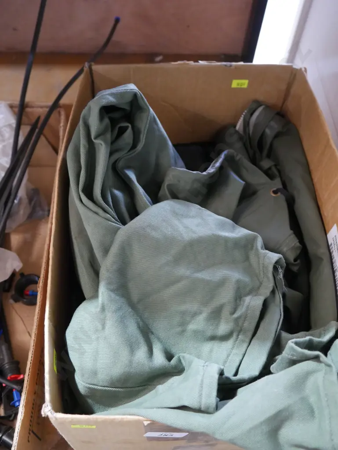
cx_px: 169
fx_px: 494
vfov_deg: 49.0
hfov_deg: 37.8
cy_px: 225
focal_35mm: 38
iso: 3200
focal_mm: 19
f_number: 4.1
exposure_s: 1/40
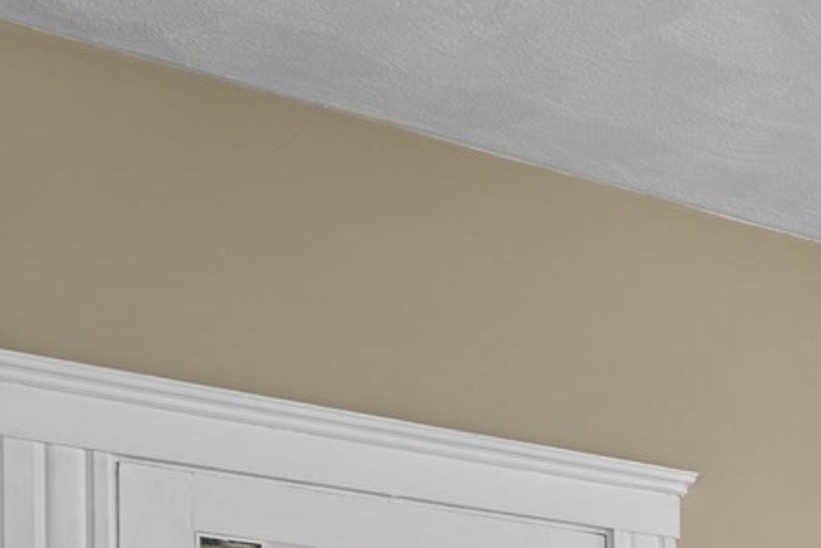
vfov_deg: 15.1
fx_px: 1460
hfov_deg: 21.0
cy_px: 1233
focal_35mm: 64
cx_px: 1490
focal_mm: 14
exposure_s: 1/2.5
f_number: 8
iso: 100
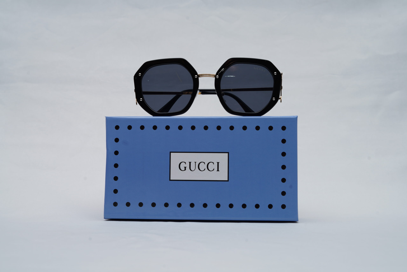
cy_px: 136
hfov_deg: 39.6
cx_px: 204
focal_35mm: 50
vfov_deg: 27.0
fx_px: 565
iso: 100
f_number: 9
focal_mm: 50
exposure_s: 1/160
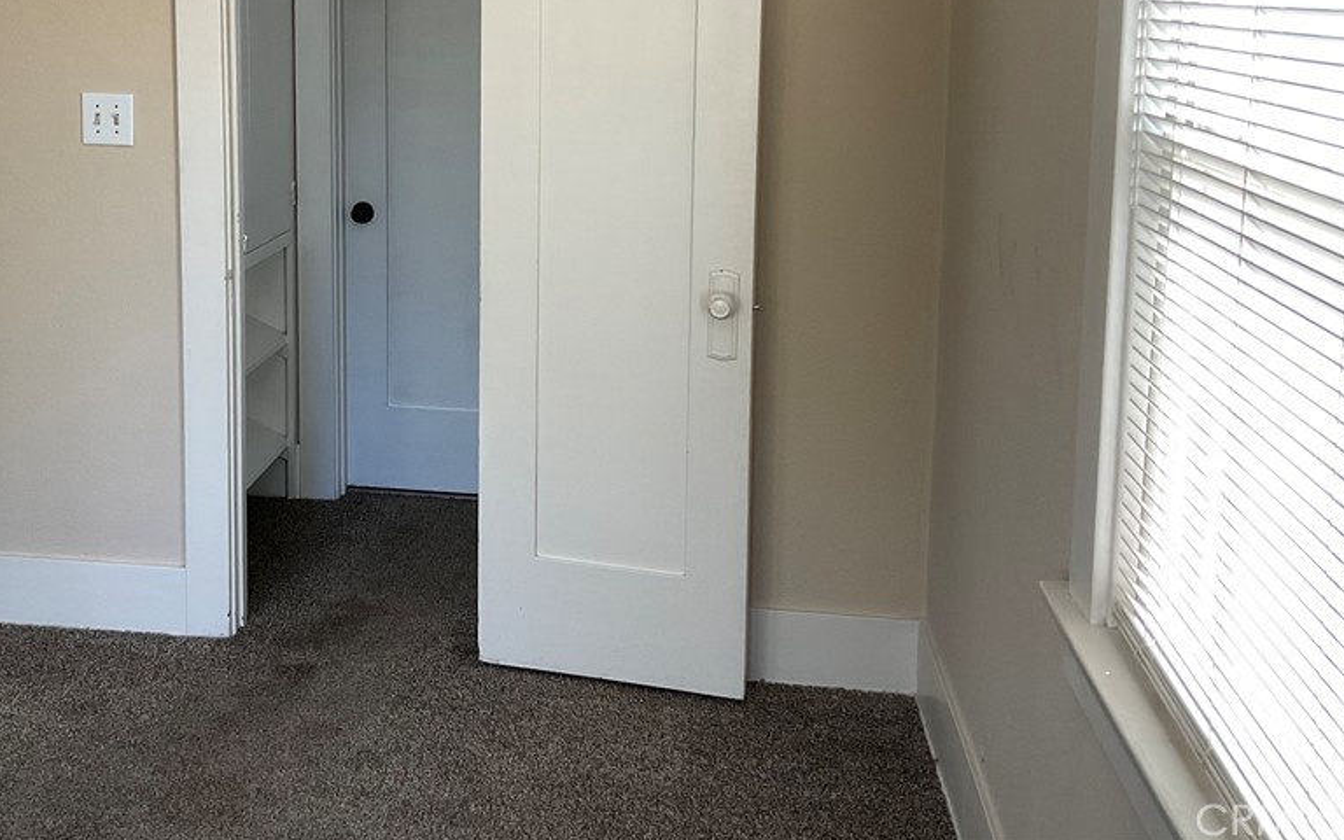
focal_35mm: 41
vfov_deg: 30.5
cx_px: 471
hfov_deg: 47.6
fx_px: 1502
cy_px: 173
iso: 64
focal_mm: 3
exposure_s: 1/120
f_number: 1.8
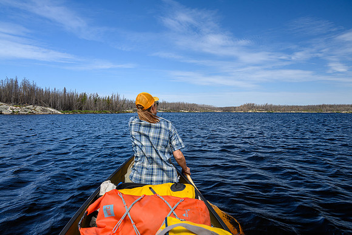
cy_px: 118
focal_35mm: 24
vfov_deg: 52.4
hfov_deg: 72.8
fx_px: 239
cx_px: 176
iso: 100
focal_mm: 24
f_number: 8
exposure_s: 1/125
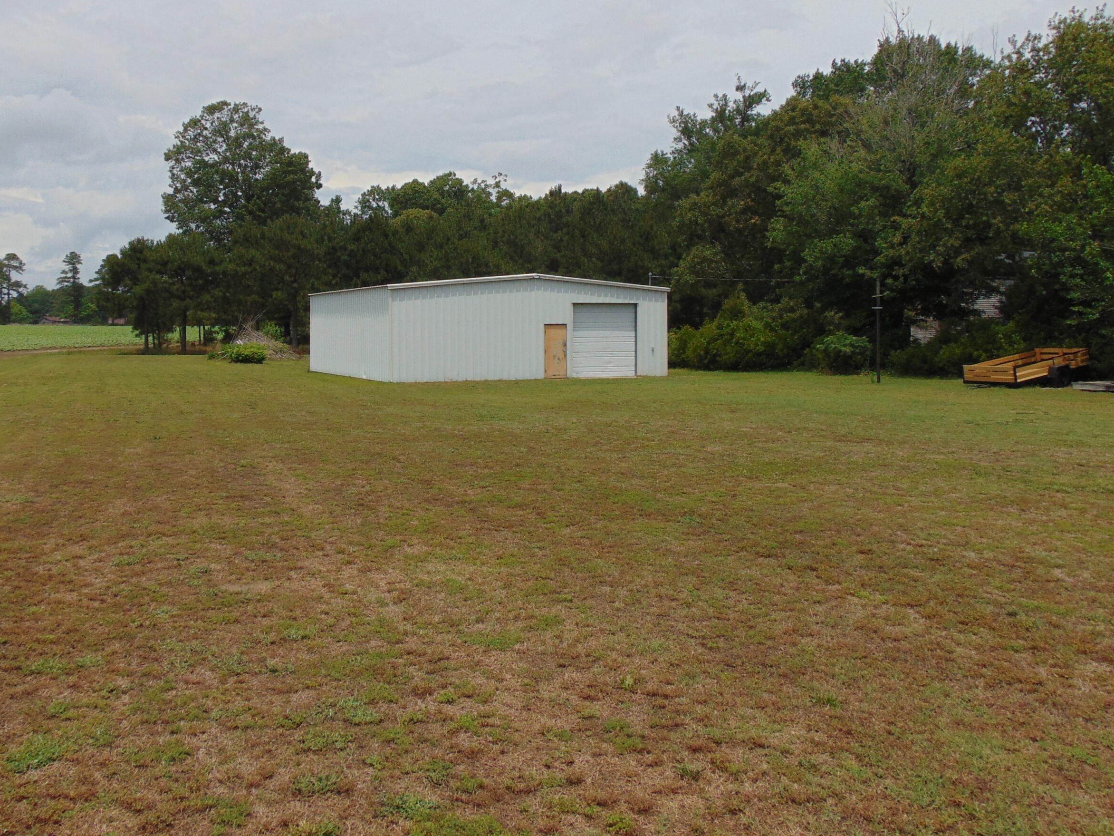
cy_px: 327
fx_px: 1030
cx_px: 451
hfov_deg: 56.4
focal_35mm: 32
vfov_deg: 43.9
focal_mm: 4.5
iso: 80
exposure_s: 1/320
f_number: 7.7
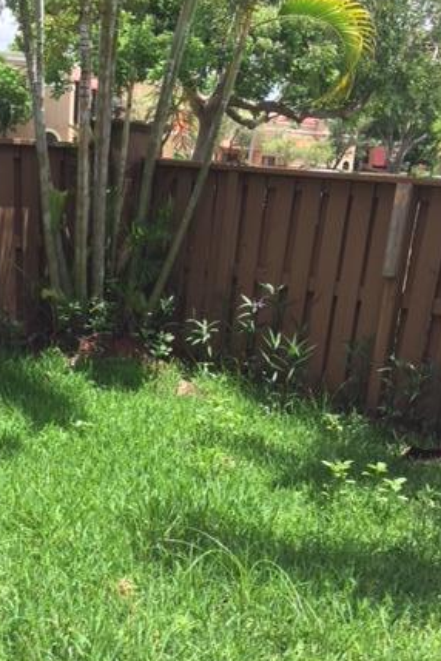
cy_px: 382
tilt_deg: -11.3
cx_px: 148
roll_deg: -4.6
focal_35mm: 45
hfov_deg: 29.7
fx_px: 827
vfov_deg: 43.5
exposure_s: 1/719
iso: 32
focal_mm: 4.15
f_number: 2.2
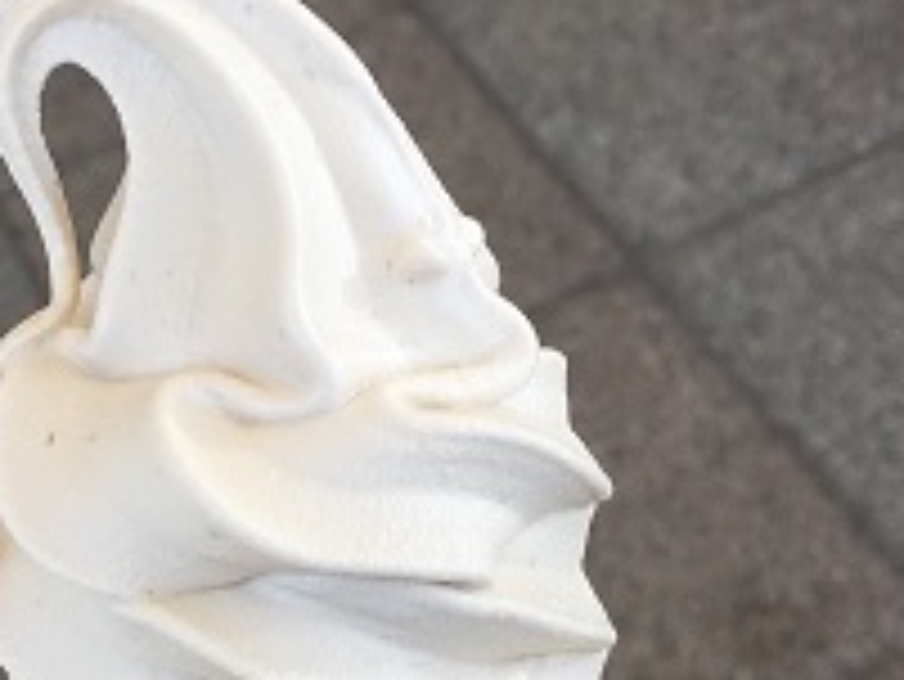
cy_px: 606
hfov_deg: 24.7
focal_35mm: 78
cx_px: 225
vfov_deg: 18.6
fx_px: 2038
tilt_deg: -48.4
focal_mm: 4.15
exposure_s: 1/503
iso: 25
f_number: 2.2
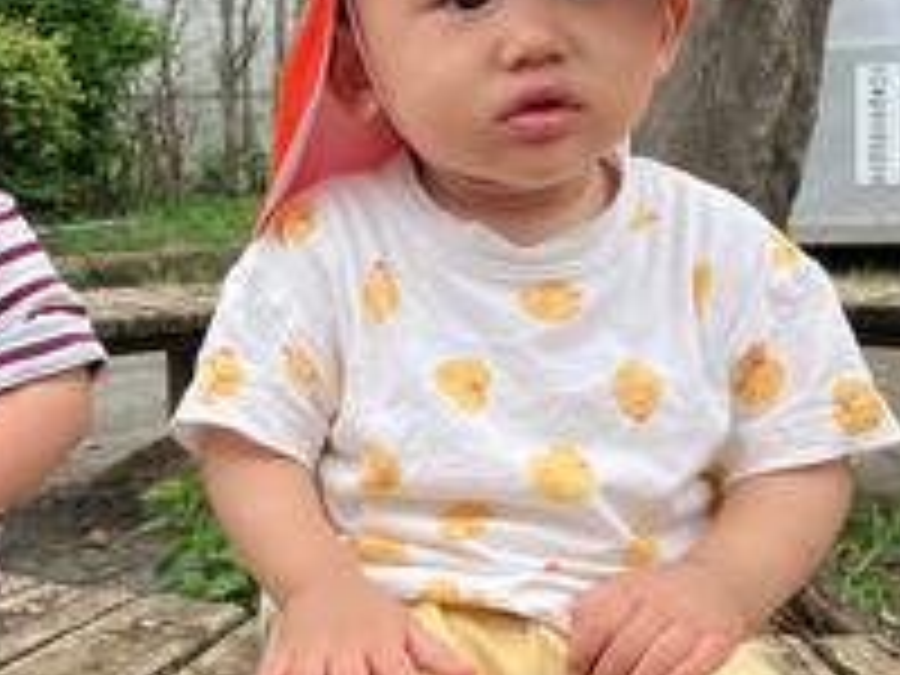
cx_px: 76
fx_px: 1456
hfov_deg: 32.5
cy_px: 207
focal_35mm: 56
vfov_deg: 25.9
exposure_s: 1/426
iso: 32
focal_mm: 3.99
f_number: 1.8
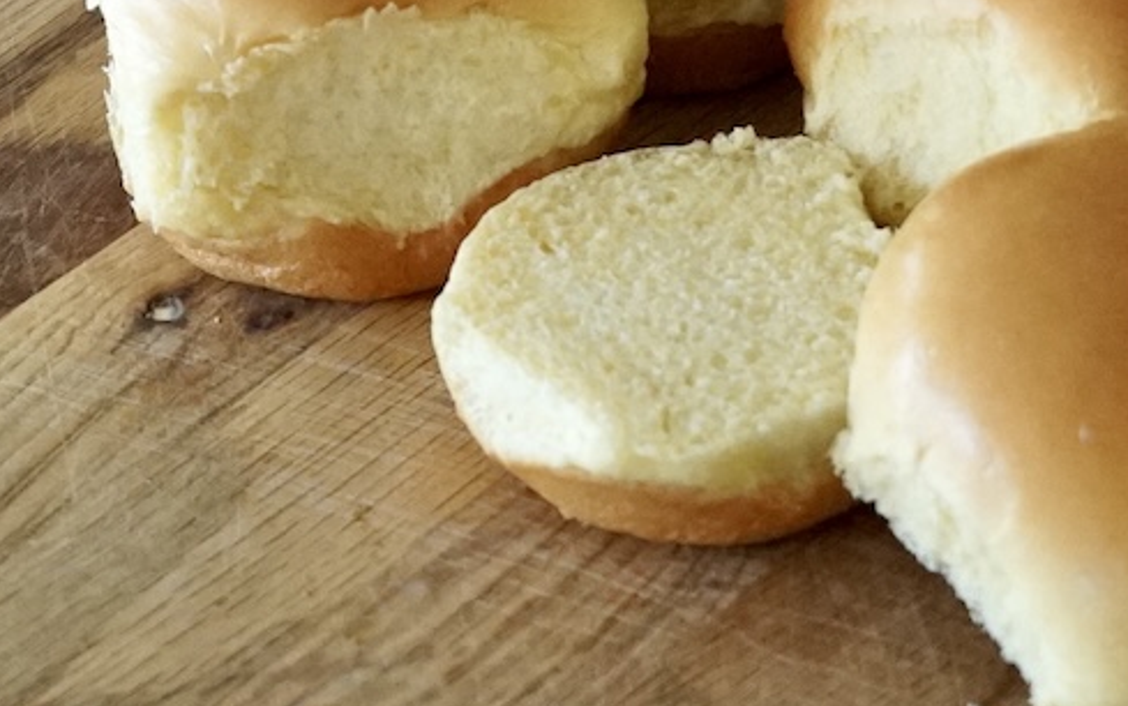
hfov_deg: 23.4
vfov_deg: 14.3
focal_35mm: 88
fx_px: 2706
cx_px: 784
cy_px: -179
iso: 3200
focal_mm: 22
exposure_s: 1/160
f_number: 4
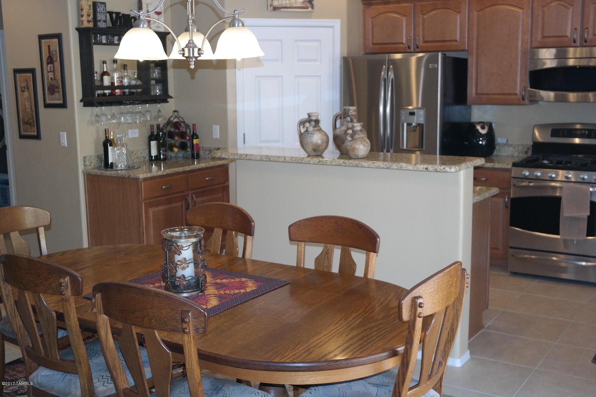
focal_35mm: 43
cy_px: 198
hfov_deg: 45.4
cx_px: 298
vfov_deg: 31.2
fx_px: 712
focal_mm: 28
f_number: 4
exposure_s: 1/50
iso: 400
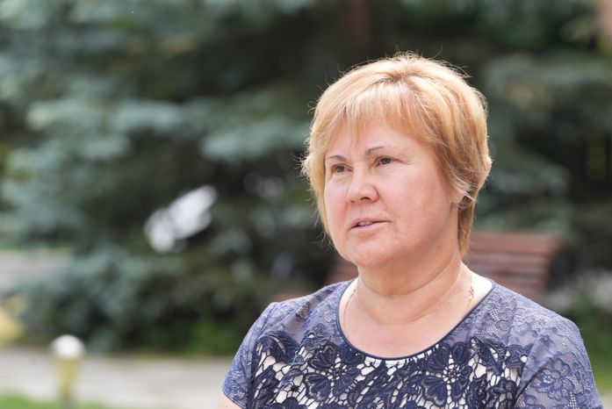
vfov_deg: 9.1
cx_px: 306
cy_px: 204
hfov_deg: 13.6
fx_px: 2569
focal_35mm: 151
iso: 200
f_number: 5.6
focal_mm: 151
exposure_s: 1/200
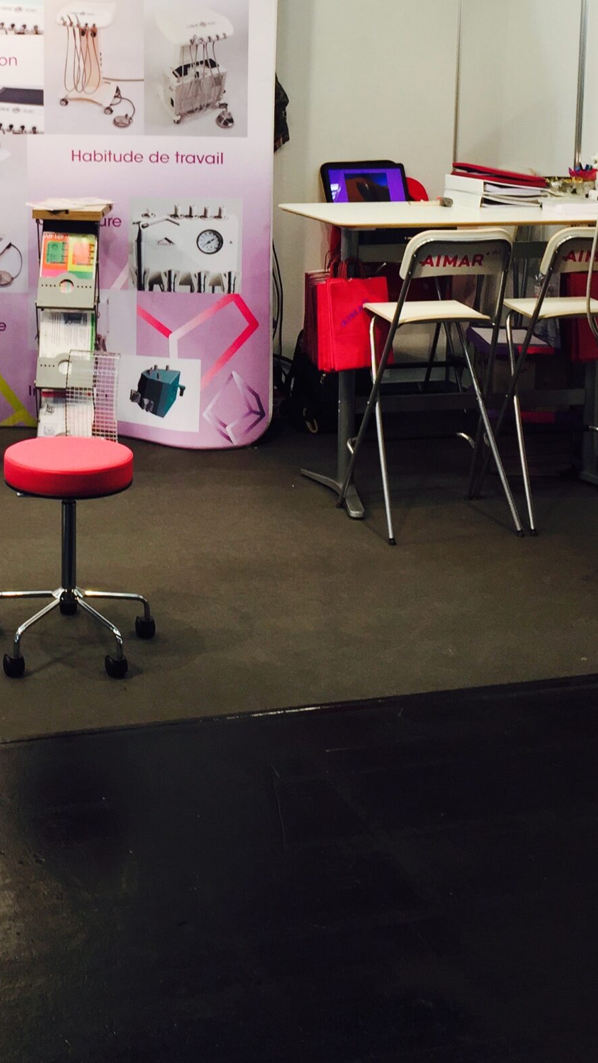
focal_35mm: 51
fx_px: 1438
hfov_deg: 23.0
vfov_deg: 39.1
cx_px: 77
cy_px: 216
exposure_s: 1/60
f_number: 2.2
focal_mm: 4.15
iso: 32
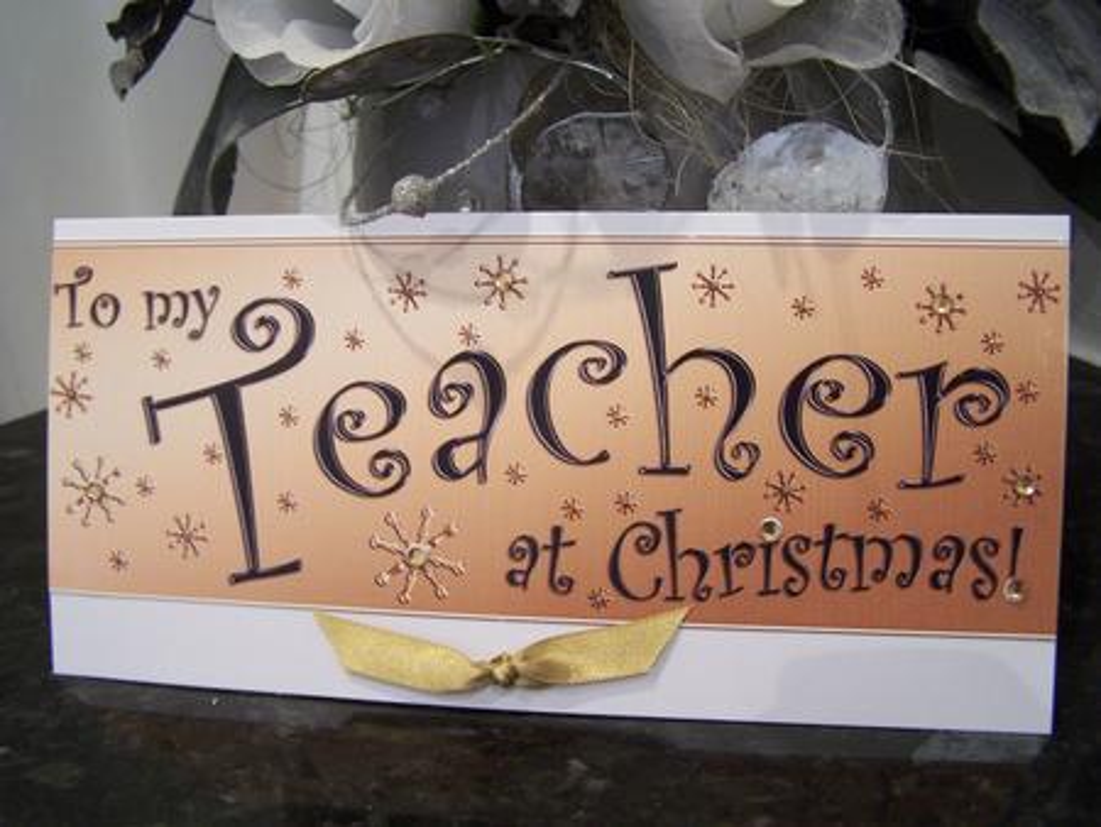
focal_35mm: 38
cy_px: 414
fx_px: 1209
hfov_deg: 49.0
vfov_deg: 37.8
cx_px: 550
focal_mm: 6.3
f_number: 2.8
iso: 140
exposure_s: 1/10
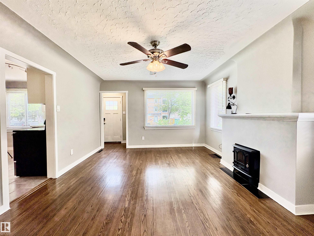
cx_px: 157
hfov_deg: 102.1
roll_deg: +0.9
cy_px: 118
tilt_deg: -0.3
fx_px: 127
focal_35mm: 14
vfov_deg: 85.7
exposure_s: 1/136
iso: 64
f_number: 2.2
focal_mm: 2.22
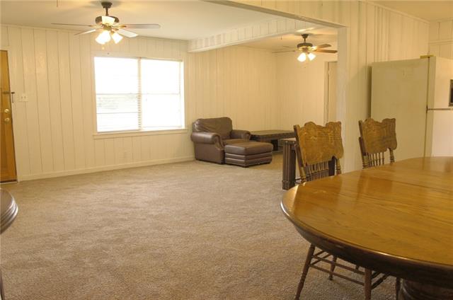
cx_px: 226
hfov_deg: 64.7
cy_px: 150
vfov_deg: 45.5
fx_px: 358
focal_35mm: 28
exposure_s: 1/30
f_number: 3.5
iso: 250
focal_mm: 19
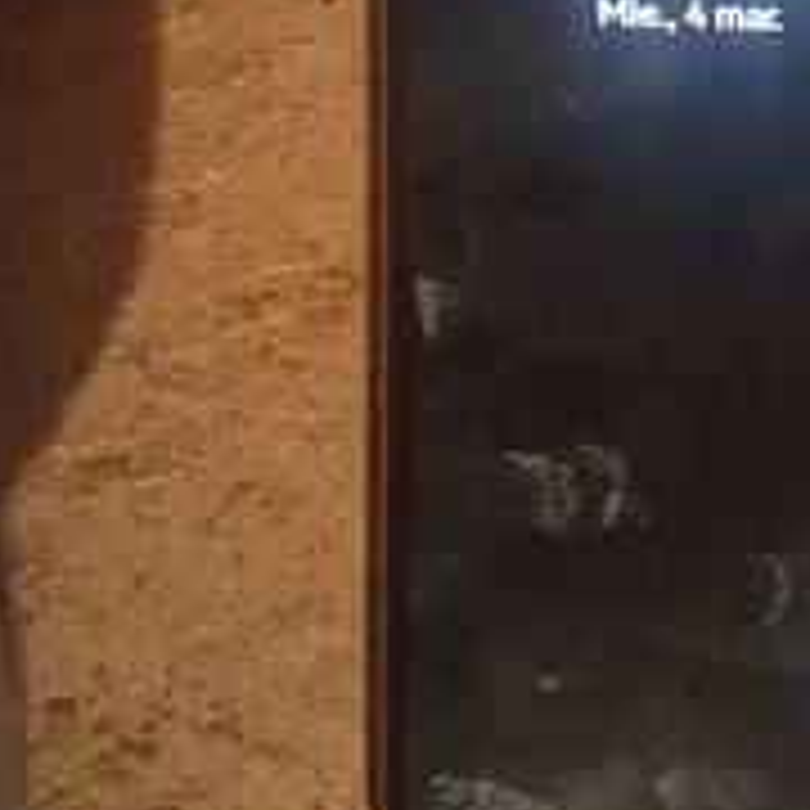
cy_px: 194
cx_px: 630
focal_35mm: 49
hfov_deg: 33.8
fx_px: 1297
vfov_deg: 33.9
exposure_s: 1/8.33
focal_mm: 4.65
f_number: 1.8
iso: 2000
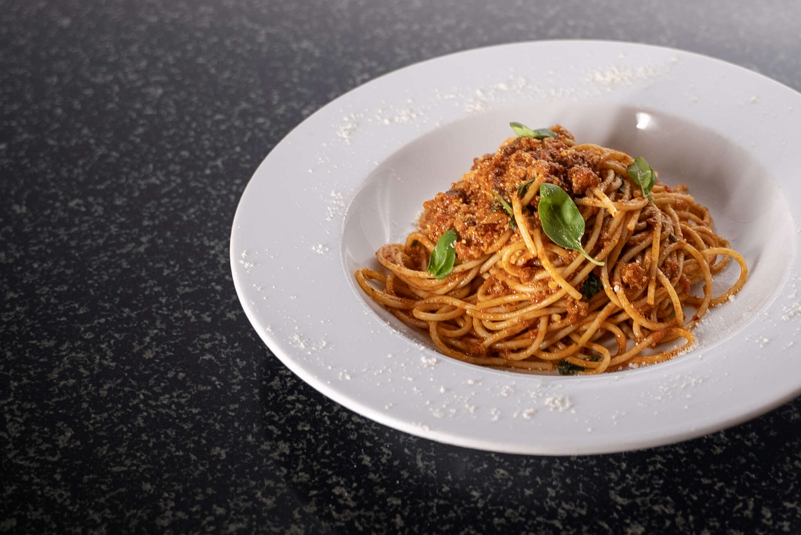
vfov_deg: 17.7
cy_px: 211
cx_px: 556
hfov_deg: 26.1
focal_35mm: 77
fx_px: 1714
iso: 250
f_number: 2.8
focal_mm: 36.7
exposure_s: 1/30
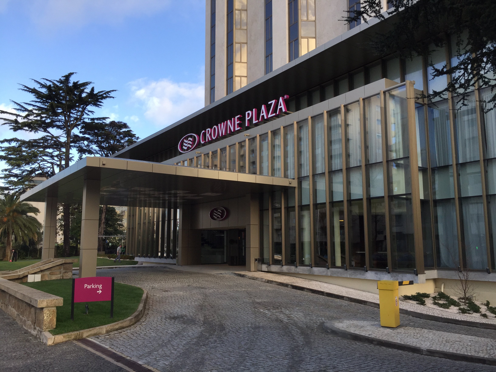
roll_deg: -0.1
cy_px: 186
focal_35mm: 29
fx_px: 416
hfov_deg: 61.7
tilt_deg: +7.3
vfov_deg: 48.2
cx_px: 248
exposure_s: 1/471
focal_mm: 4.15
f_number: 2.2
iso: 32
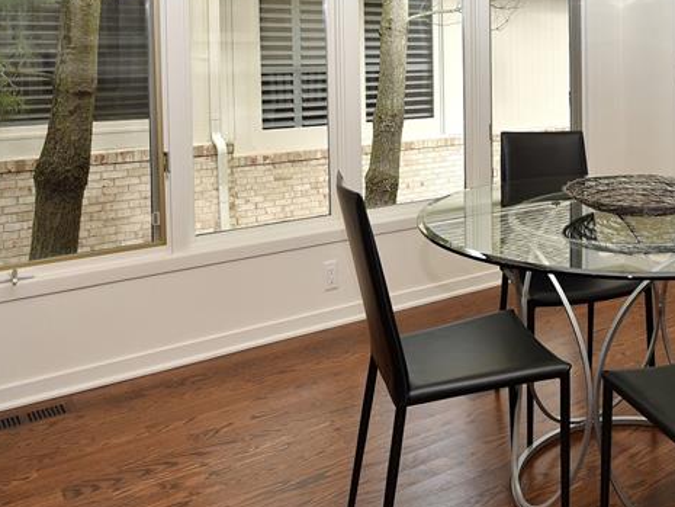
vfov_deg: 39.5
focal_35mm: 36
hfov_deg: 46.2
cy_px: 198
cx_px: 613
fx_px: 702
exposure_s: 1/60
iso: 125
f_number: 6.3
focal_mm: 17
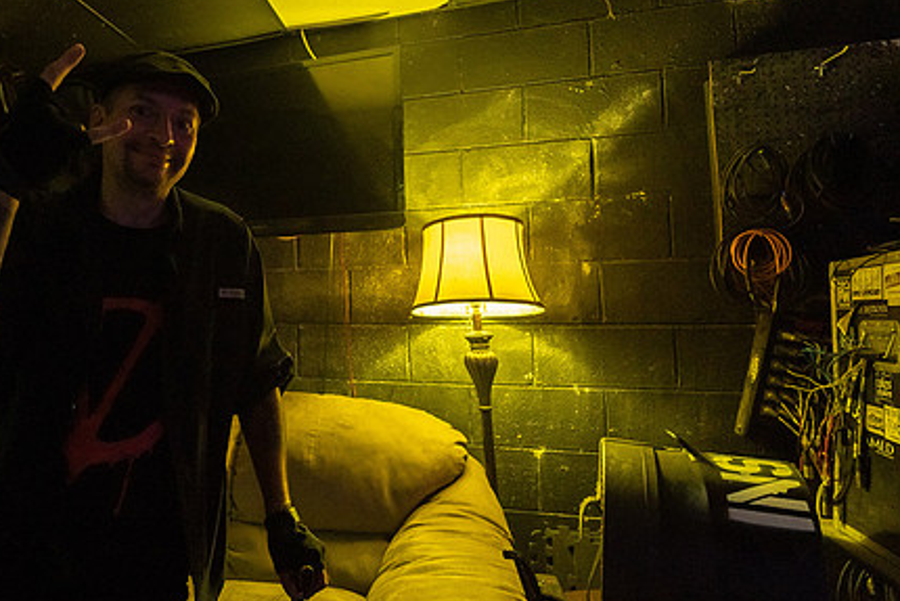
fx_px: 550
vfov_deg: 57.1
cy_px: 262
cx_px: 256
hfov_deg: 74.4
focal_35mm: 22
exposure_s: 1/250
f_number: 2.8
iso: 3200
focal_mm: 14
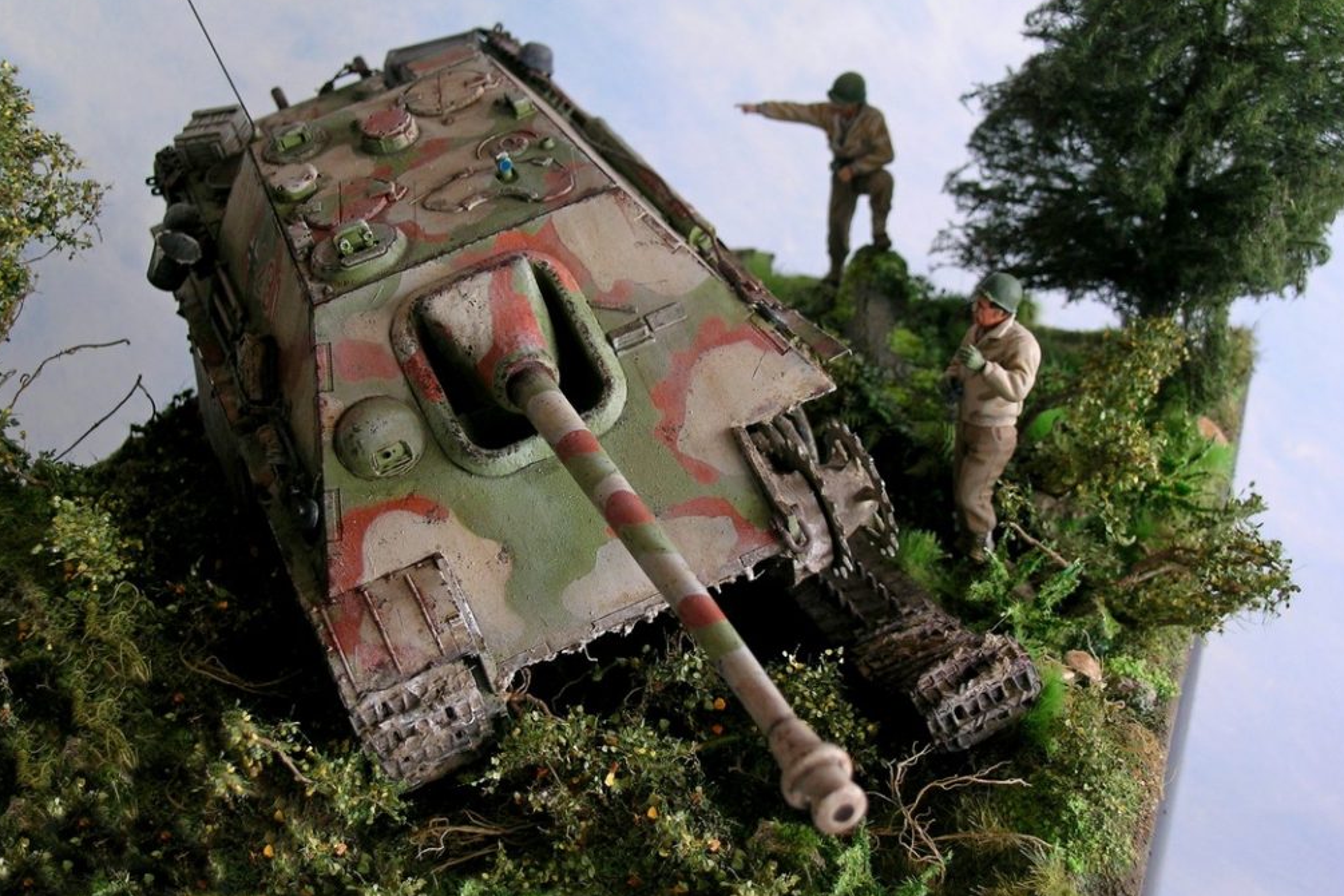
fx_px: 1979
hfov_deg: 37.5
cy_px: 431
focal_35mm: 53
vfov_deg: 25.5
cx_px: 677
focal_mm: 10.3
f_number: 3.8
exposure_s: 1/10.2
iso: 50
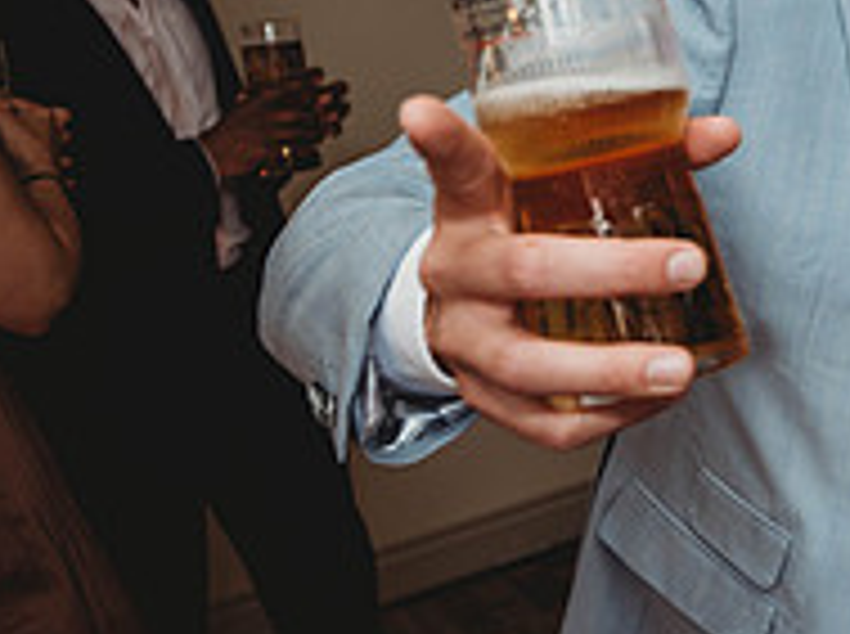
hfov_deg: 22.8
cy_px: 74
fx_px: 1740
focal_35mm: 71
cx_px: 1246
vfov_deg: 20.3
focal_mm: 24
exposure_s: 1/60
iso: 320
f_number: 4.5
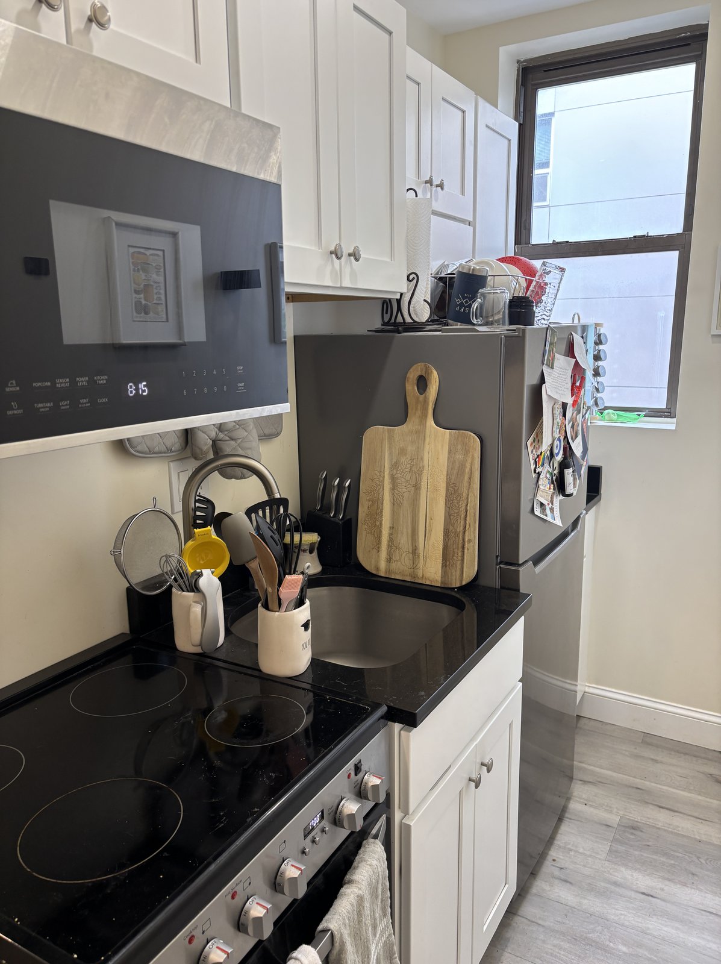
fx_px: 723
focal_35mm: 26
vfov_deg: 67.4
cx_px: 360
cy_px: 482
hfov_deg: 53.0
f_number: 1.6
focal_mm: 5.96
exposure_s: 1/60
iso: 64
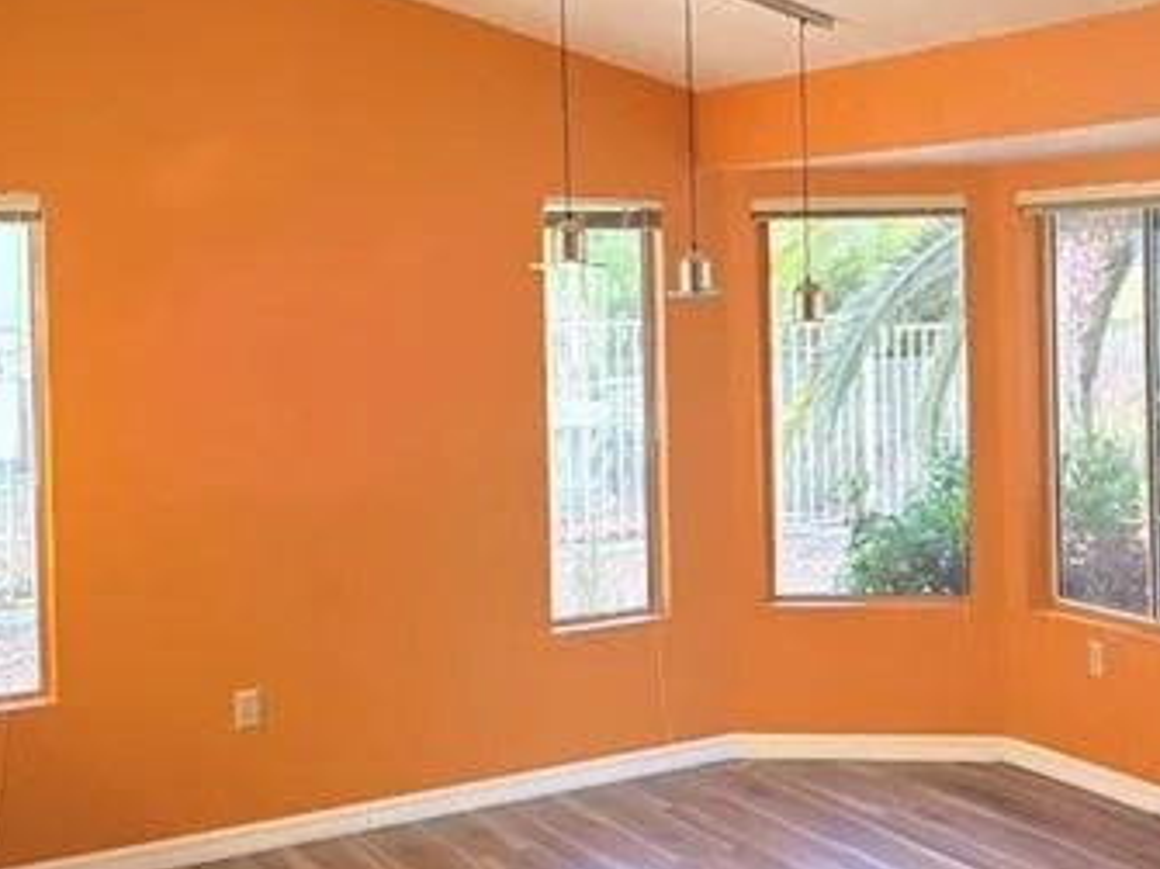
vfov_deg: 26.4
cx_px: 1032
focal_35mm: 55
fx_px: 1842
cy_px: 277
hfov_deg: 33.2
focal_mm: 6.3
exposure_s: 1/120
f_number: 1.7
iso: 250
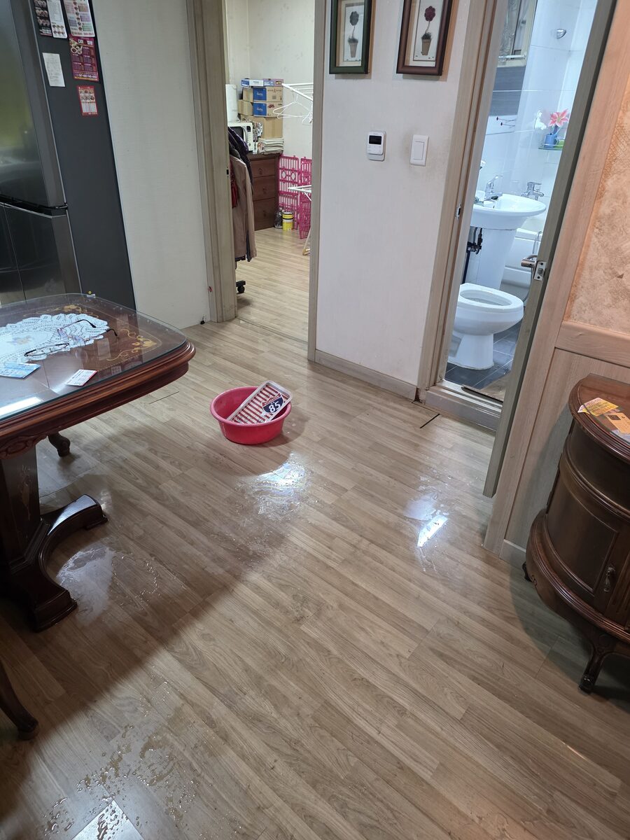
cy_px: 420
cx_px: 315
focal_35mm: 23
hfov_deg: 58.9
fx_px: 558
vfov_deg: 73.9
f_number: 1.7
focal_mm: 6.25
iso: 640
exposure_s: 1/120
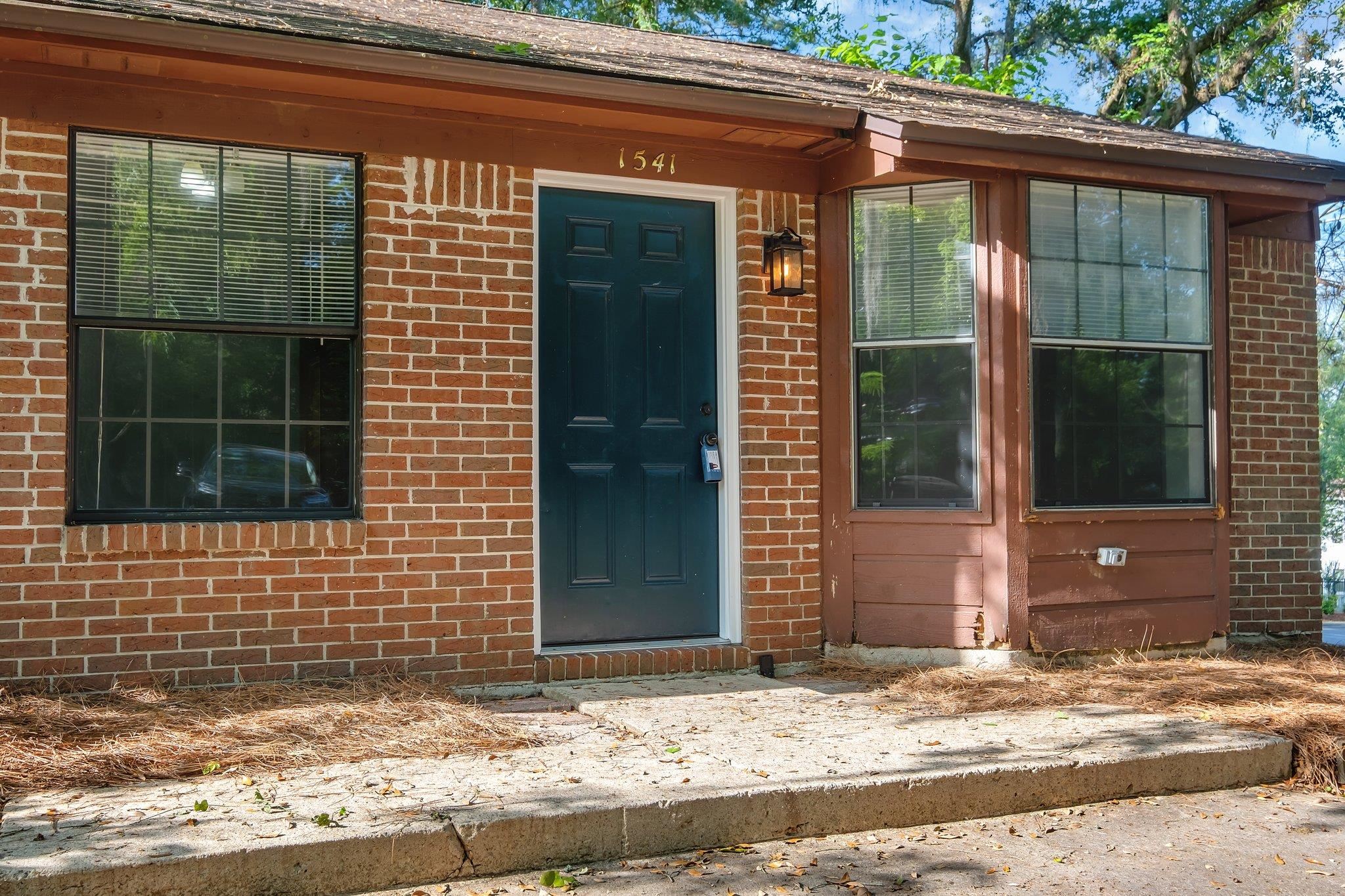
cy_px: 448
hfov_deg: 55.8
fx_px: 1270
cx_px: 672
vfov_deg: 38.9
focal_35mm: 34
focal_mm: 22.9
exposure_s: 1/105
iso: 250
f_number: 8
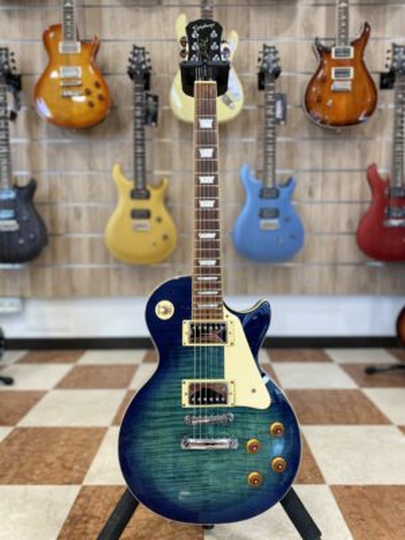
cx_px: 202
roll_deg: +0.7
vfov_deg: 67.3
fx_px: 406
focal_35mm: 26
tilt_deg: -5.7
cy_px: 270
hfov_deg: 53.1
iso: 64
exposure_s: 1/50
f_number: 1.8
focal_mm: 4.25
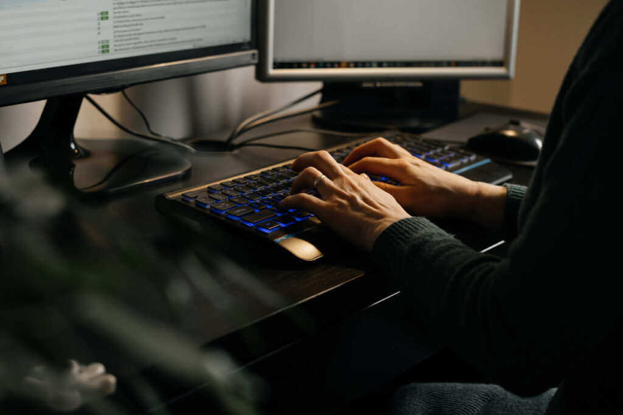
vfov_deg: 25.5
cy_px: 208
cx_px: 312
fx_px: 917
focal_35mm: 53
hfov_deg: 37.5
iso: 640
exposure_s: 1/200
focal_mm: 35
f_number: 2.8
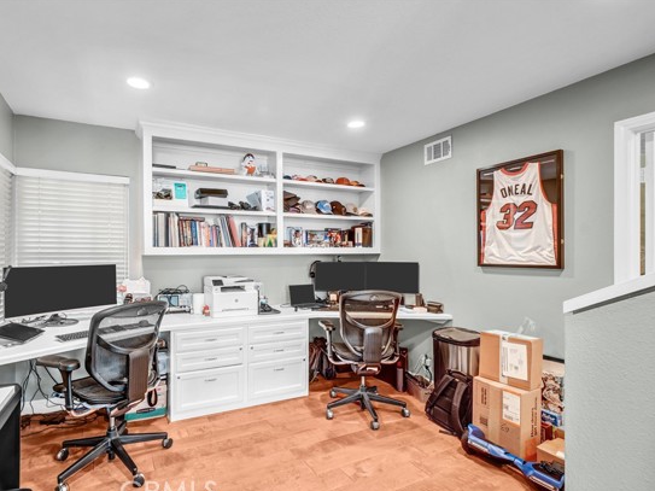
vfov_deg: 74.7
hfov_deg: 90.4
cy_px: 252
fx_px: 322
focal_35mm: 17
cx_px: 280
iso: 400
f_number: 9
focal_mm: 10
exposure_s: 1/3.33
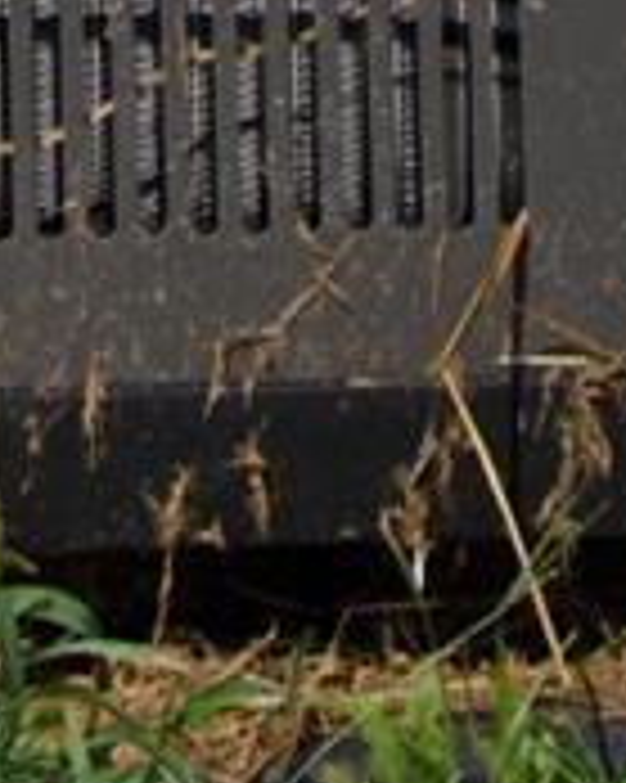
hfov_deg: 4.4
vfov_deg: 5.0
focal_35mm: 352
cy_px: -2250
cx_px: -297
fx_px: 8160
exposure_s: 1/1250
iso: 100
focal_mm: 29
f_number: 5.6
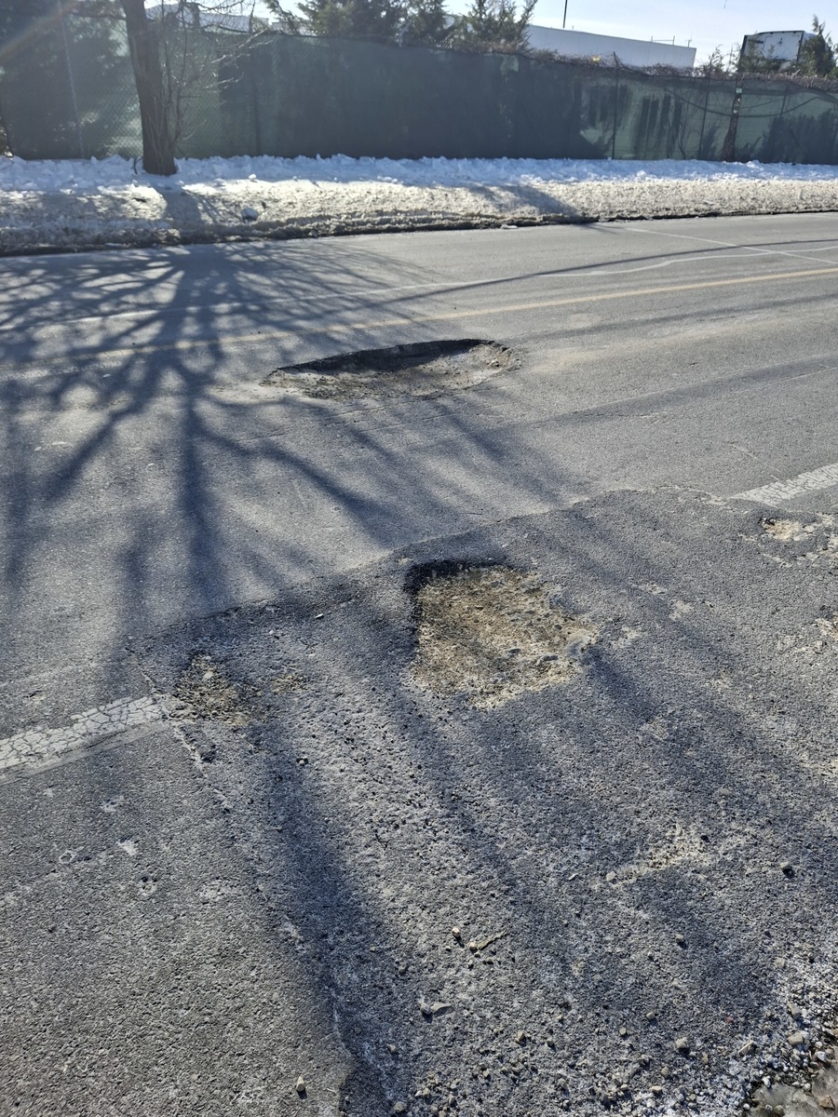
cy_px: 558
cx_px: 419
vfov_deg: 69.4
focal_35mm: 25
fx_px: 807
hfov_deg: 54.9
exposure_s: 1/889
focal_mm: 4.69
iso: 25
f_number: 1.8
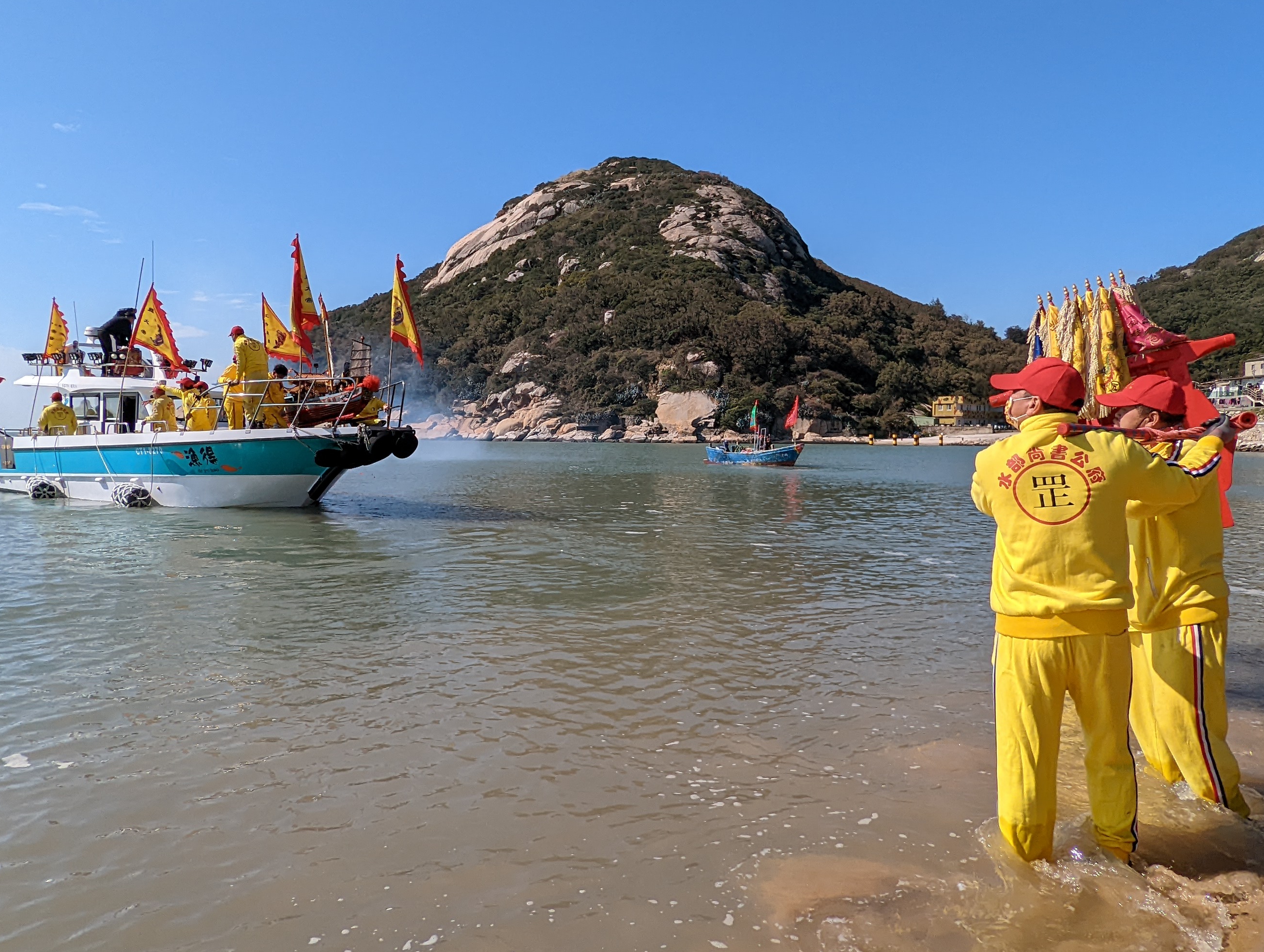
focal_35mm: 25
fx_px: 914
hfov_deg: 69.3
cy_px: 467
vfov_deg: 55.0
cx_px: 659
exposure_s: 1/2907
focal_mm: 2.35
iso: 45
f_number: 2.2
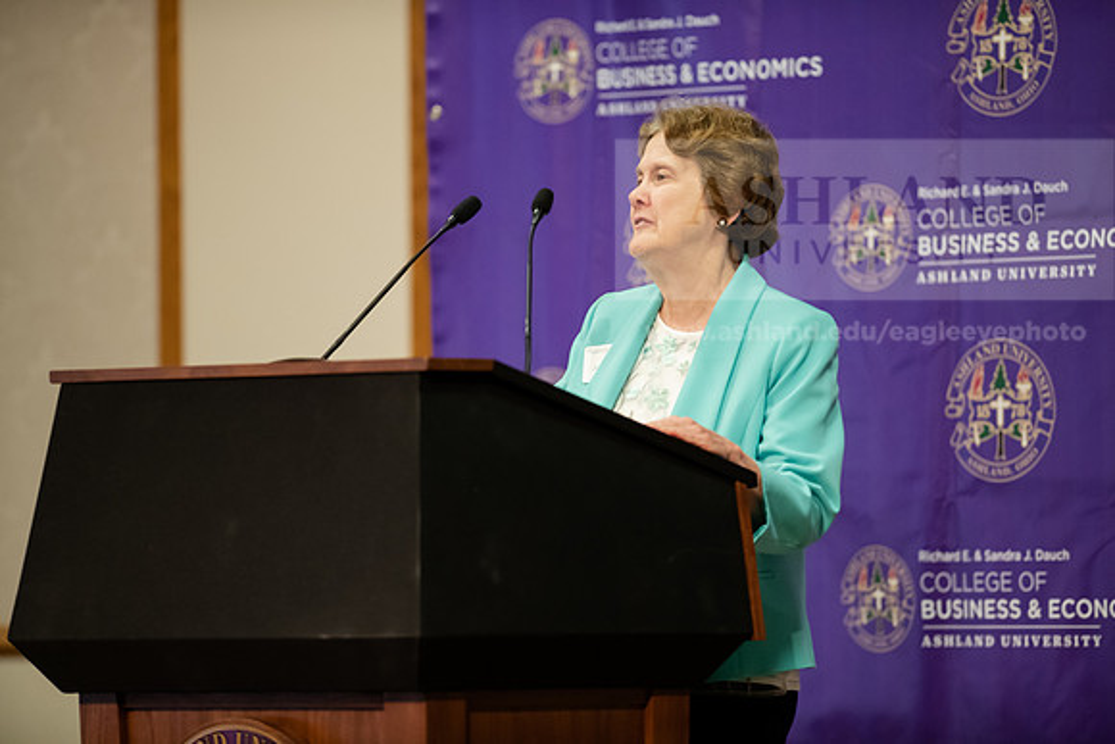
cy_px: 372
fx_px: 9293
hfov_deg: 6.9
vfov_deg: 4.6
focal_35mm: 300
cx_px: 558
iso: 2000
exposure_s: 1/200
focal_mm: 300
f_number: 2.8
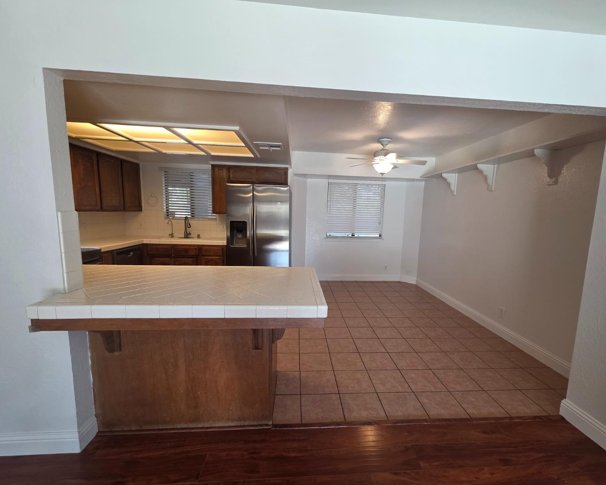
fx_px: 251
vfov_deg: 88.0
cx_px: 319
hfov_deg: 100.6
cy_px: 246
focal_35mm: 14
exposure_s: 1/120
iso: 200
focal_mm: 2.2
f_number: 1.9
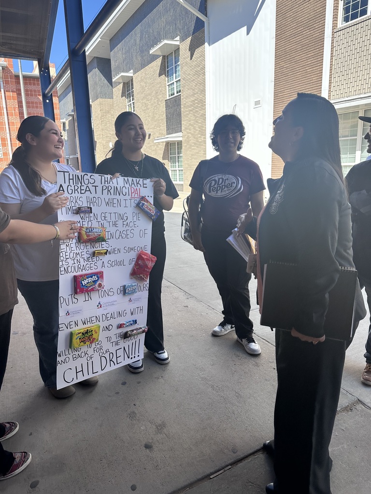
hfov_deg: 56.8
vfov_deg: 71.6
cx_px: 186
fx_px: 343
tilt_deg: -12.6
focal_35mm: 24
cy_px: 247
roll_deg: +1.6
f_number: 1.78
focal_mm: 6.86
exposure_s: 1/1541
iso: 80
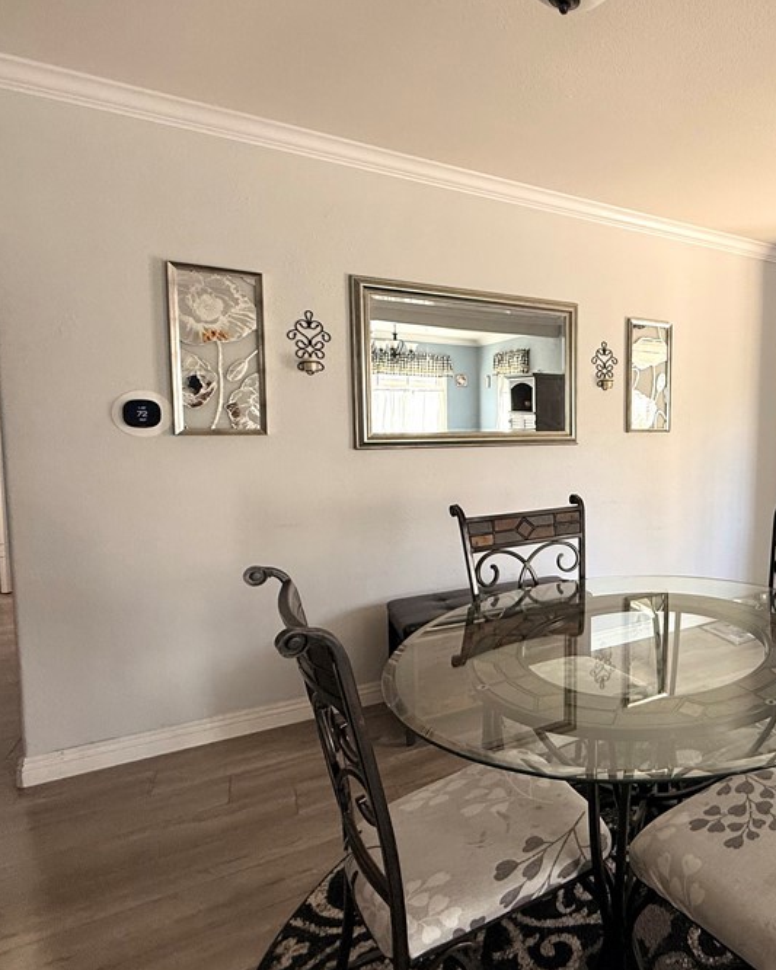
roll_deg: -0.2
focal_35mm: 21
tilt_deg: -3.6
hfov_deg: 56.8
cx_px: 693
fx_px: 603
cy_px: 460
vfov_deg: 77.6
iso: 160
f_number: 2.2
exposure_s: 1/99
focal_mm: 2.22
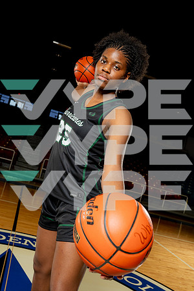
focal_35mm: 34
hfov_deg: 38.9
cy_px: 146
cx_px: 97
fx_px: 275
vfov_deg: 55.8
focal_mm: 34
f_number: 5.6
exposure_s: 1/250
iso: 640
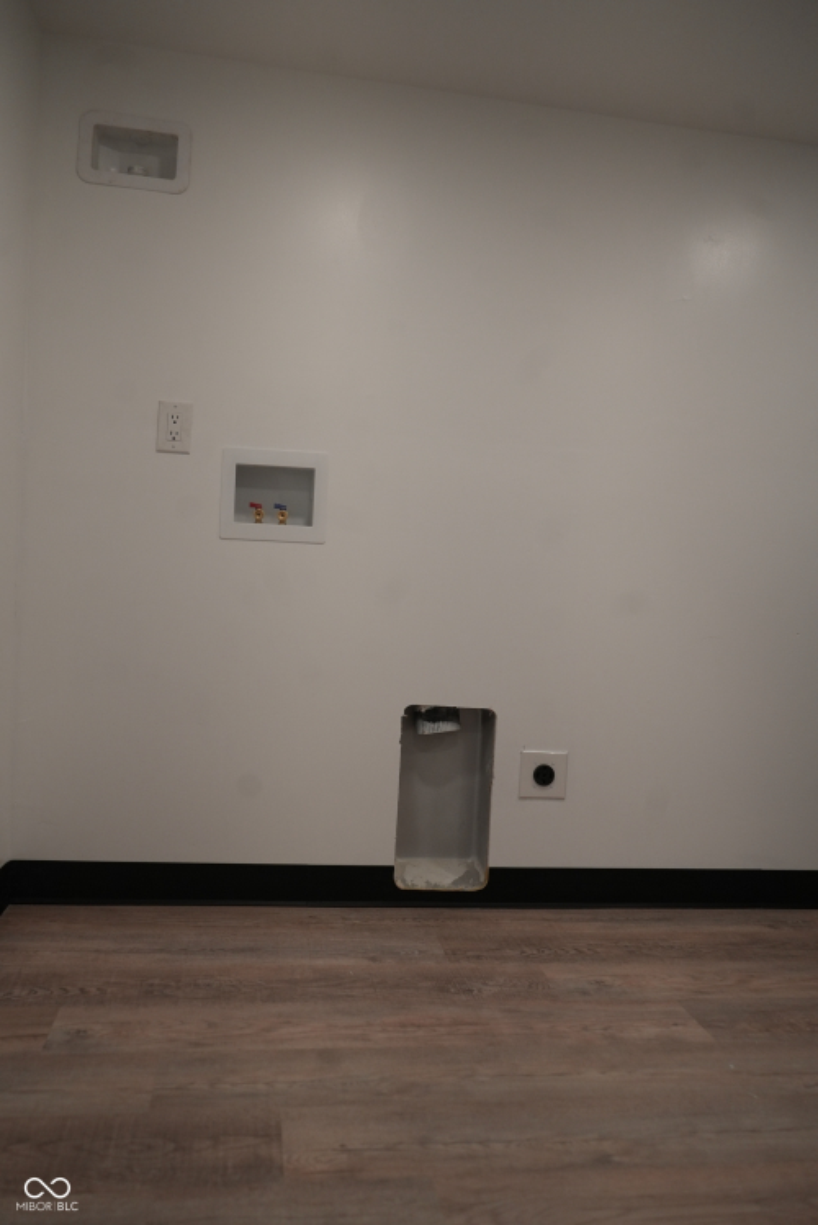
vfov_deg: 65.5
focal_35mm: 28
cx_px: 409
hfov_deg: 46.4
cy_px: 612
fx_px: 953
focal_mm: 28
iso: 640
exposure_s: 1/160
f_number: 4
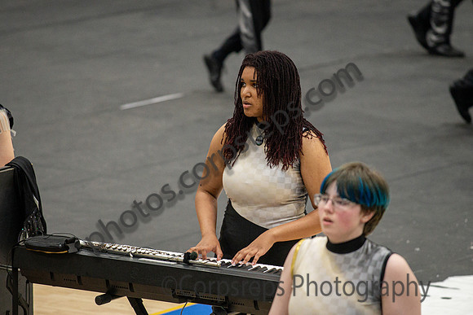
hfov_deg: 8.0
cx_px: 233
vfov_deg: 5.3
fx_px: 3384
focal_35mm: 258
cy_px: 158
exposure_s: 1/500
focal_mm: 200
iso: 5000
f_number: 4
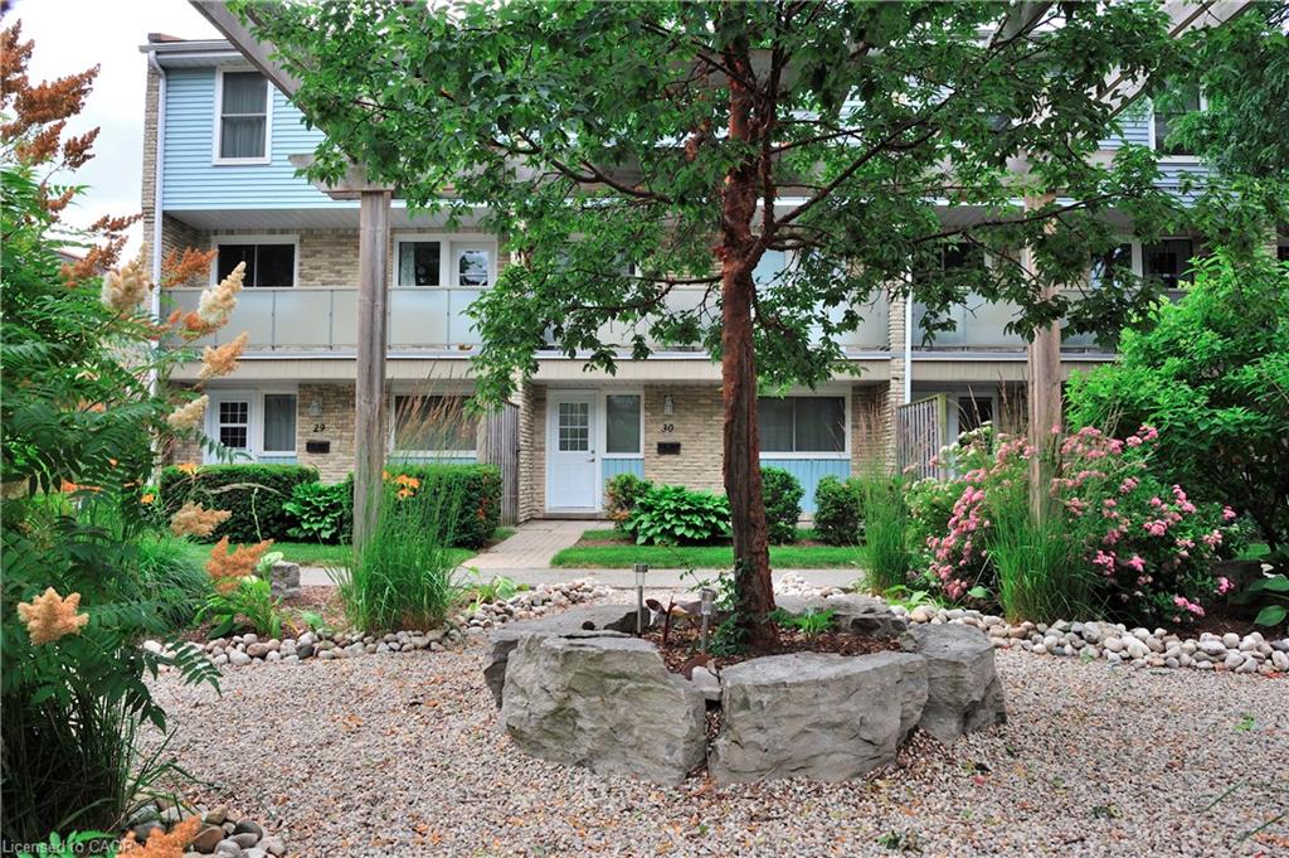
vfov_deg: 53.1
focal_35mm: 24
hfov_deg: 73.8
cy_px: 429
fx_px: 859
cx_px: 644
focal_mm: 24
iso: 320
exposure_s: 1/125
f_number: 11
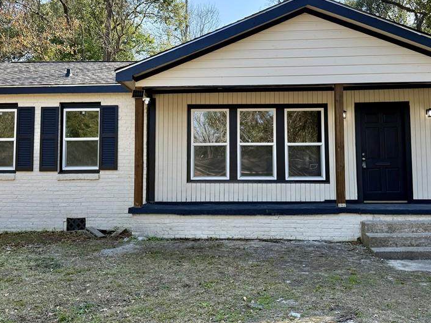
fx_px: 436
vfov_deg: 40.6
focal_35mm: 35
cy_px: 142
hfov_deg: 52.6
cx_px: 224
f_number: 1.78
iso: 100
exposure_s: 1/1522
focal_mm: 6.76
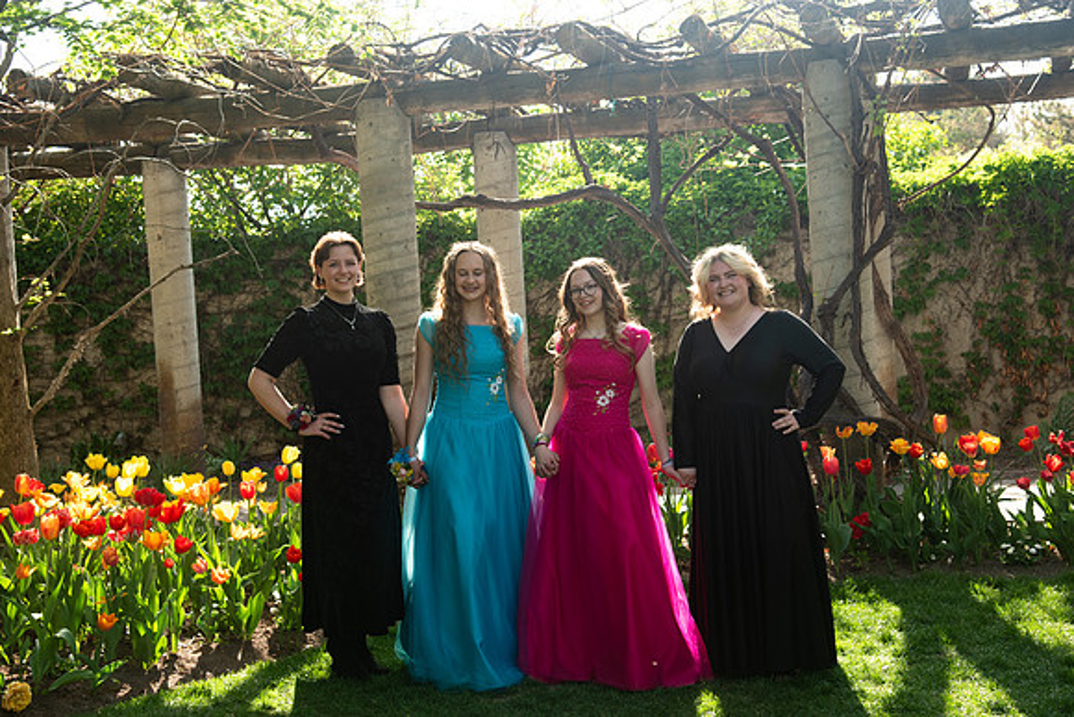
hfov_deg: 34.0
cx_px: 485
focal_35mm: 59
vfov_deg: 23.1
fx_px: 1753
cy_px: 333
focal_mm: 52
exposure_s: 1/160
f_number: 5.6
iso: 250
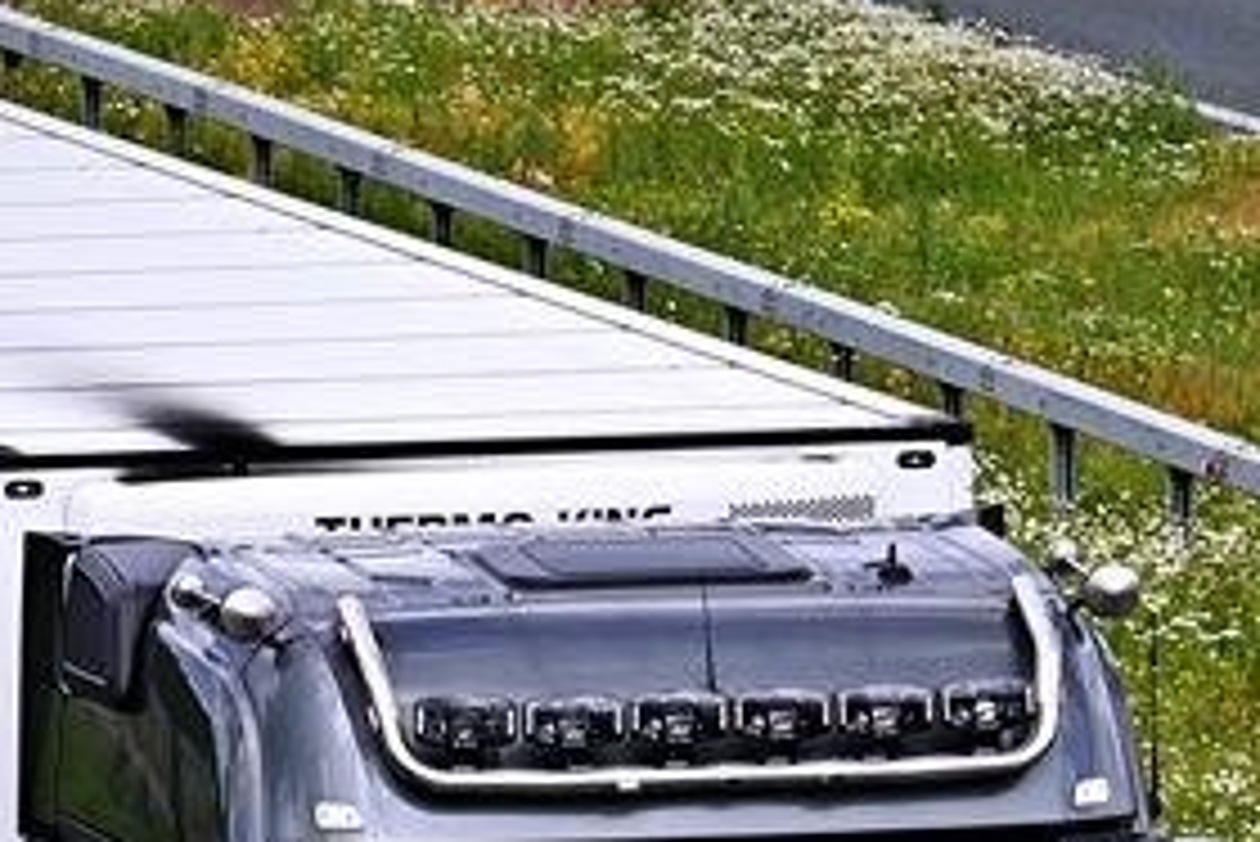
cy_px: 1137
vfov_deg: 2.5
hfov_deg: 3.7
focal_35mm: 557
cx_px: 432
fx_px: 19504
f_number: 5.3
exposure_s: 1/800
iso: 200
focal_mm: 130
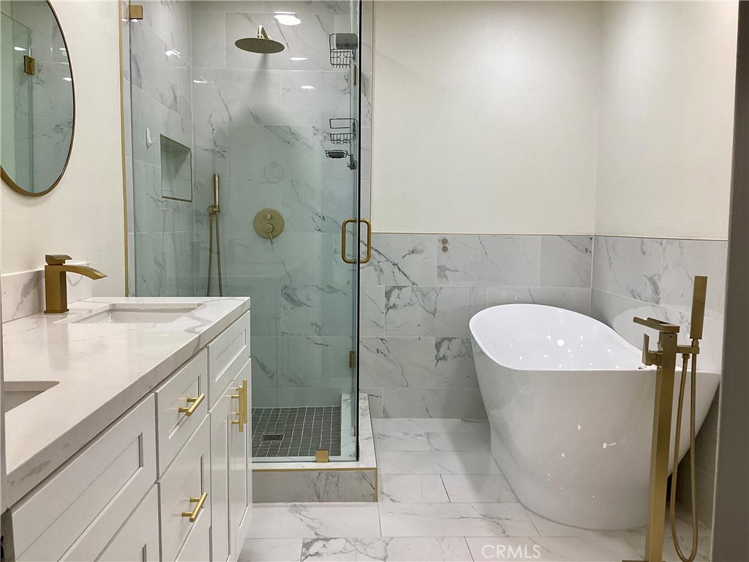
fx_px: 671
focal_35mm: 31
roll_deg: -2.4
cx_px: 374
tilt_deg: -5.6
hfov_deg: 58.4
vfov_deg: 45.4
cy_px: 281
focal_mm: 3.3
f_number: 2.4
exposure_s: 1/120
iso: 64
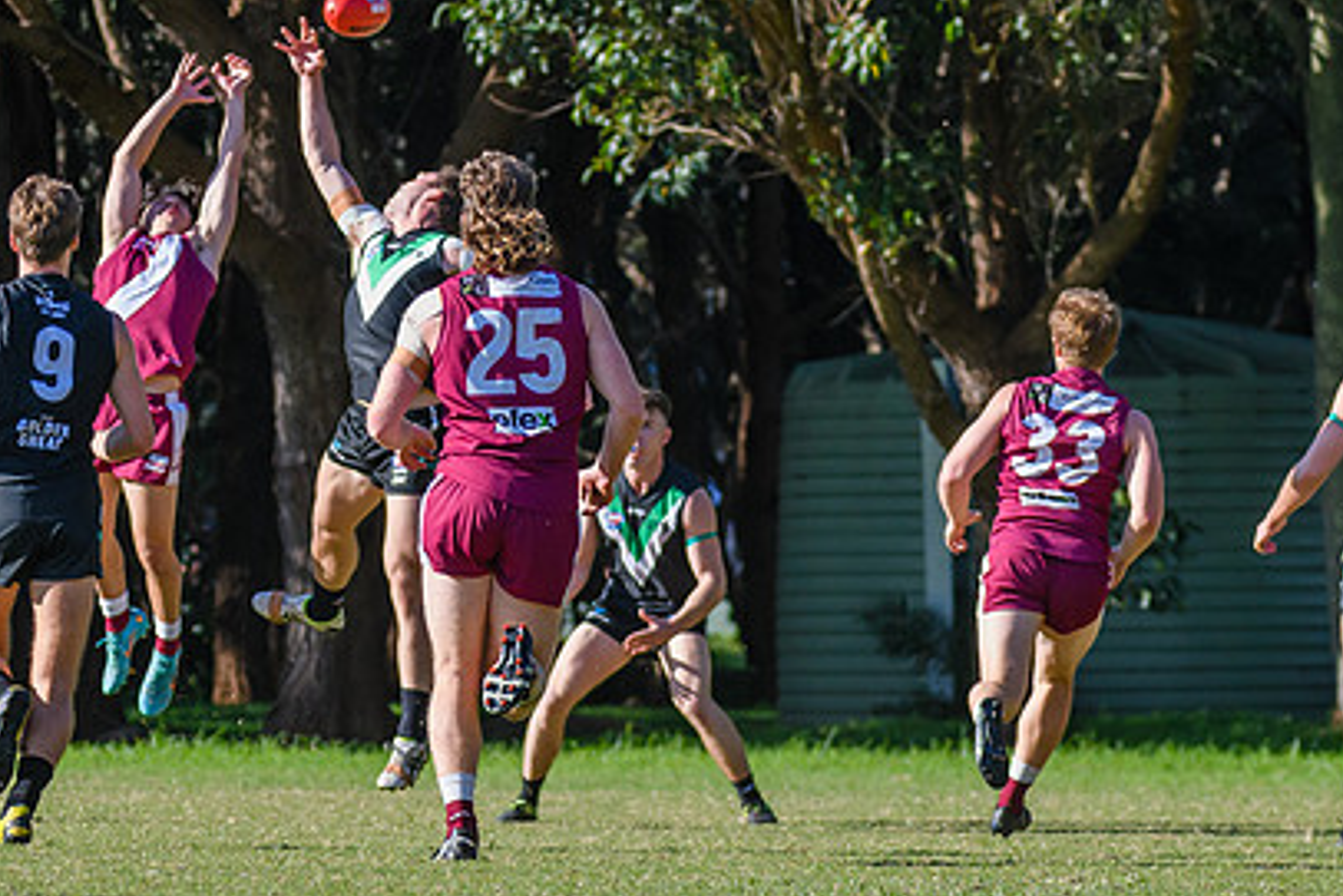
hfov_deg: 4.3
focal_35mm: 479
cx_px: 461
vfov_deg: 2.9
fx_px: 17875
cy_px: 526
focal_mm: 170
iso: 800
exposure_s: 1/1600
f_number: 6.3
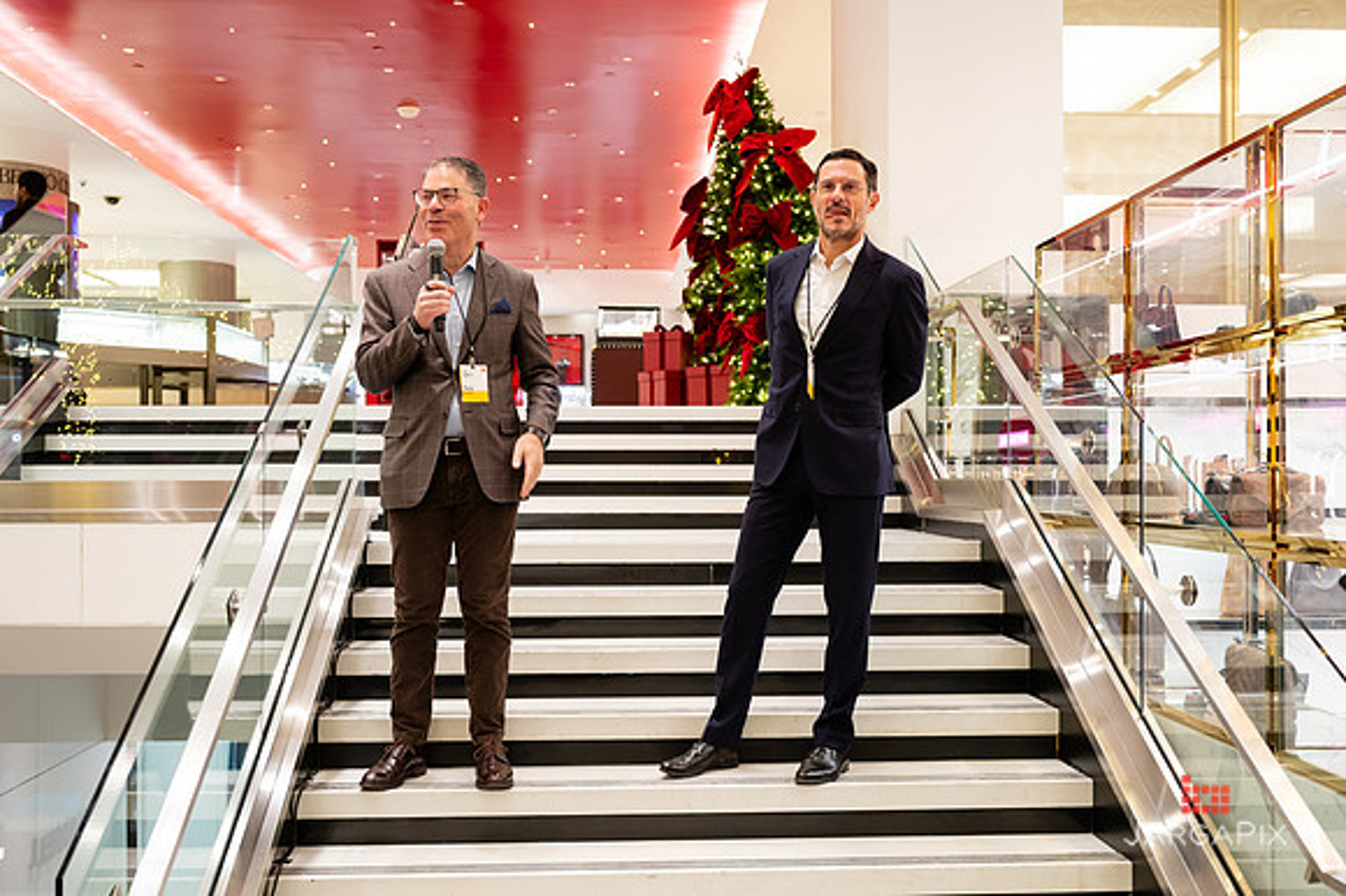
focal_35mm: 36
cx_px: 673
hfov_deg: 52.6
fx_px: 1361
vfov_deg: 36.4
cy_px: 451
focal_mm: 32.5
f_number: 3.2
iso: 1250
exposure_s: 1/160
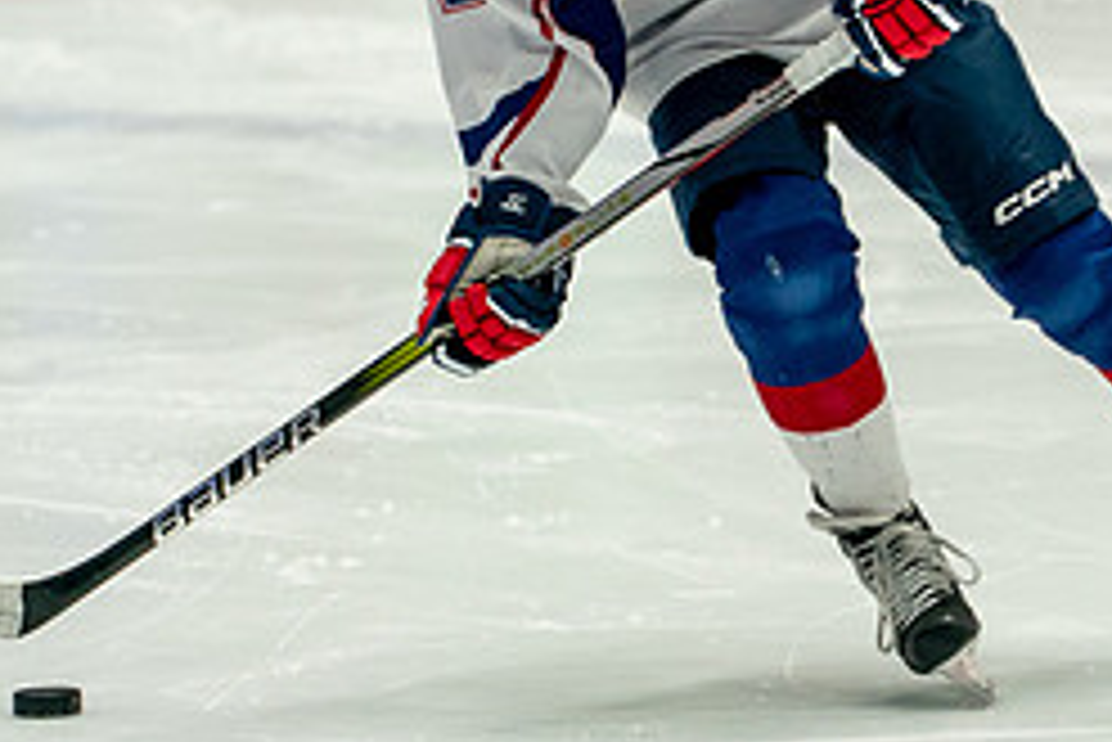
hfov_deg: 3.6
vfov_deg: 2.4
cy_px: 479
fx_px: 17616
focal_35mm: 570
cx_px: 924
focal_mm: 150
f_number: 2.8
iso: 1600
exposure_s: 1/800
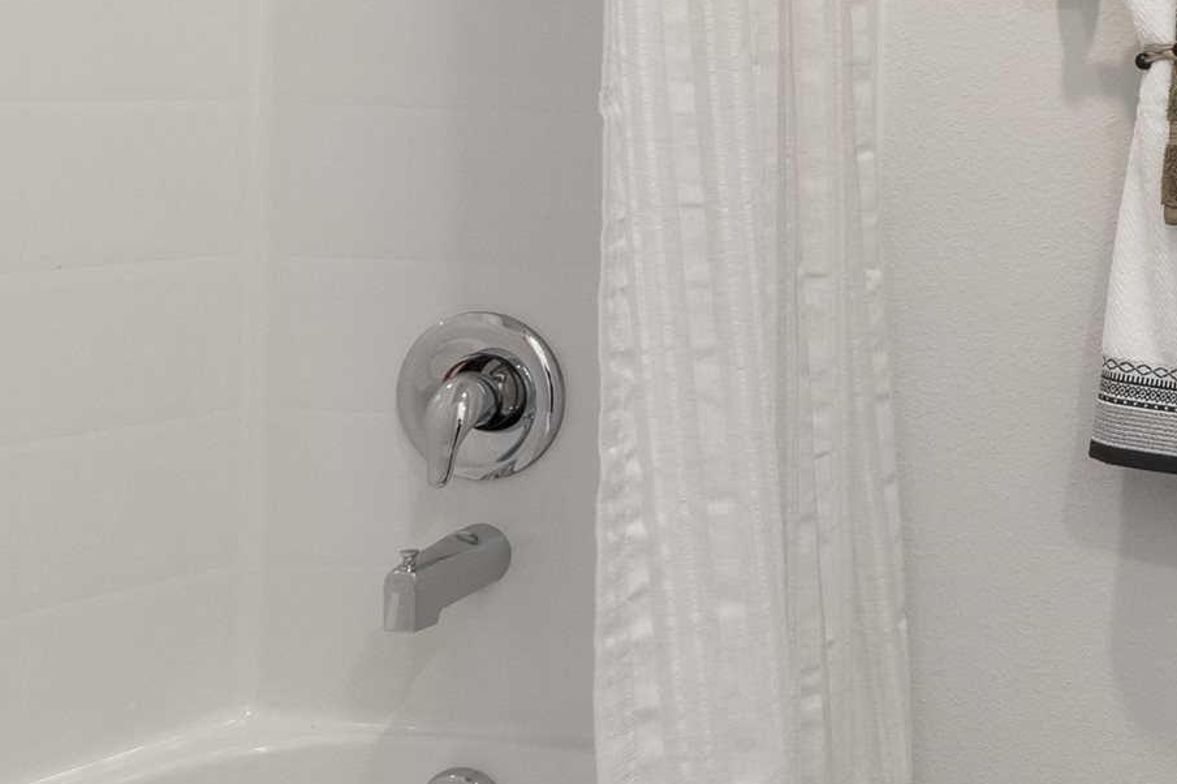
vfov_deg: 25.5
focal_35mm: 51
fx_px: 1667
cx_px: 1519
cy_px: 53
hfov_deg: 30.7
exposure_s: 1/30
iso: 800
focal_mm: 10
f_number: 4
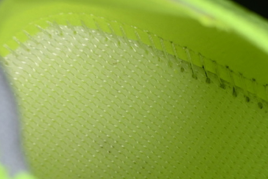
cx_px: 176
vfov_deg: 11.2
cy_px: 134
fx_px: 908
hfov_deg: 16.7
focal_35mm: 122
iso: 160
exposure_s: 1/80
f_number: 7.1
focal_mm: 50
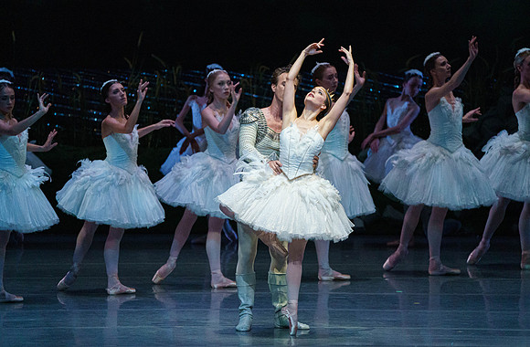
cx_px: 265
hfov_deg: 5.7
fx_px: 5356
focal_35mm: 366
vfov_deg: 3.7
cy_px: 176
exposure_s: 1/250
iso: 8000
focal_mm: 364
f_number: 5.6
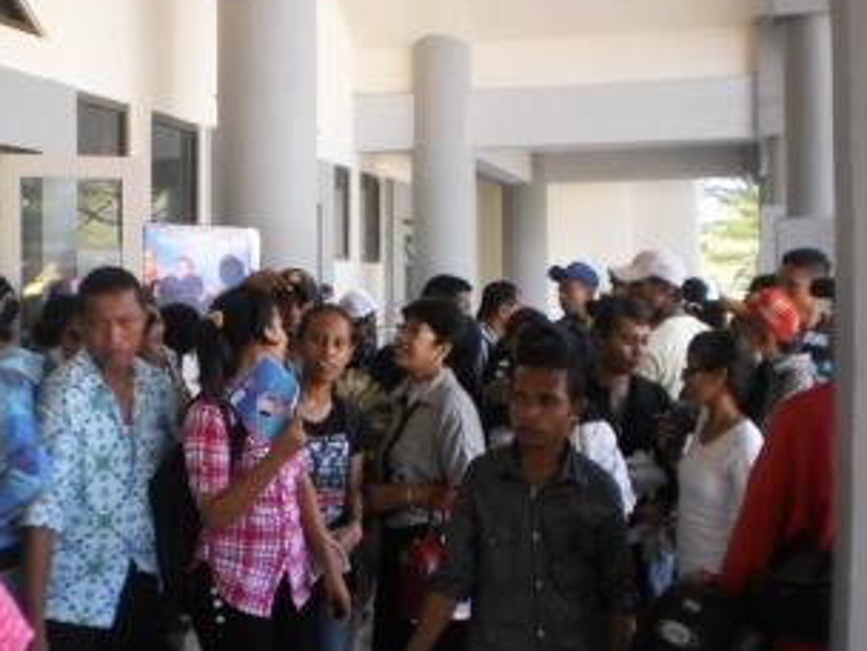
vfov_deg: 27.5
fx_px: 1327
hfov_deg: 35.6
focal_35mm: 53
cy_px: 300
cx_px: 248
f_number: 3.1
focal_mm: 6.3
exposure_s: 1/60
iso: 100
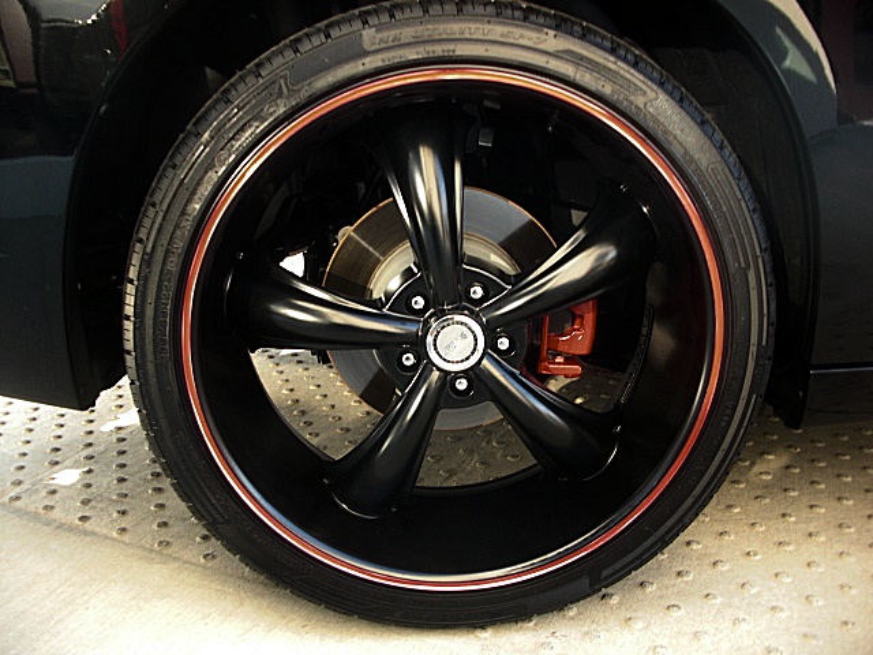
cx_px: 436
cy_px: 328
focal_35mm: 36
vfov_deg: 39.7
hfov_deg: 51.4
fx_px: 908
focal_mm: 6.3
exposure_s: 1/60
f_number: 2.8
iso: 100
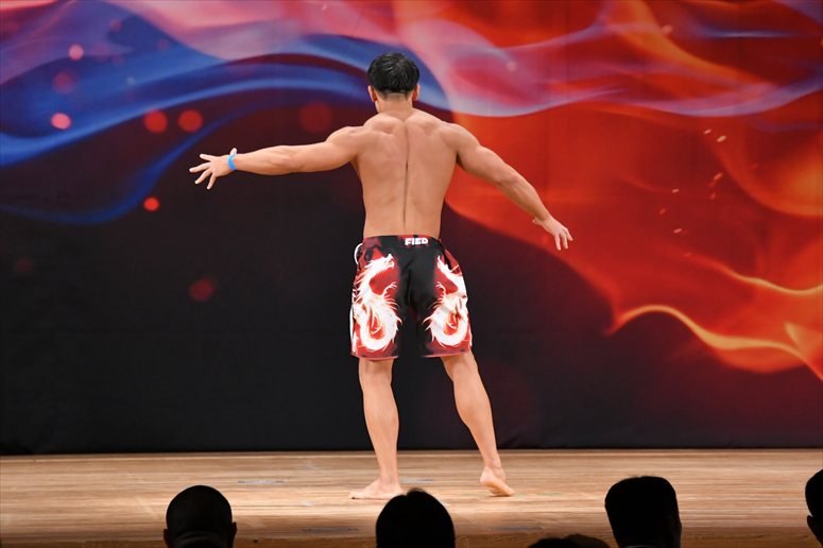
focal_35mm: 240
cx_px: 412
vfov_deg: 5.7
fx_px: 5484
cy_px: 274
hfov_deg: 8.6
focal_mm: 160
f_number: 5.6
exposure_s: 1/400
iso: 3200
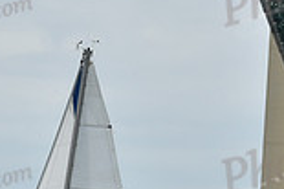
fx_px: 3988
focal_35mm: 506
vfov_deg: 2.7
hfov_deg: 4.1
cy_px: 269
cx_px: 128
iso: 250
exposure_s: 1/800
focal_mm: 135
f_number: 10
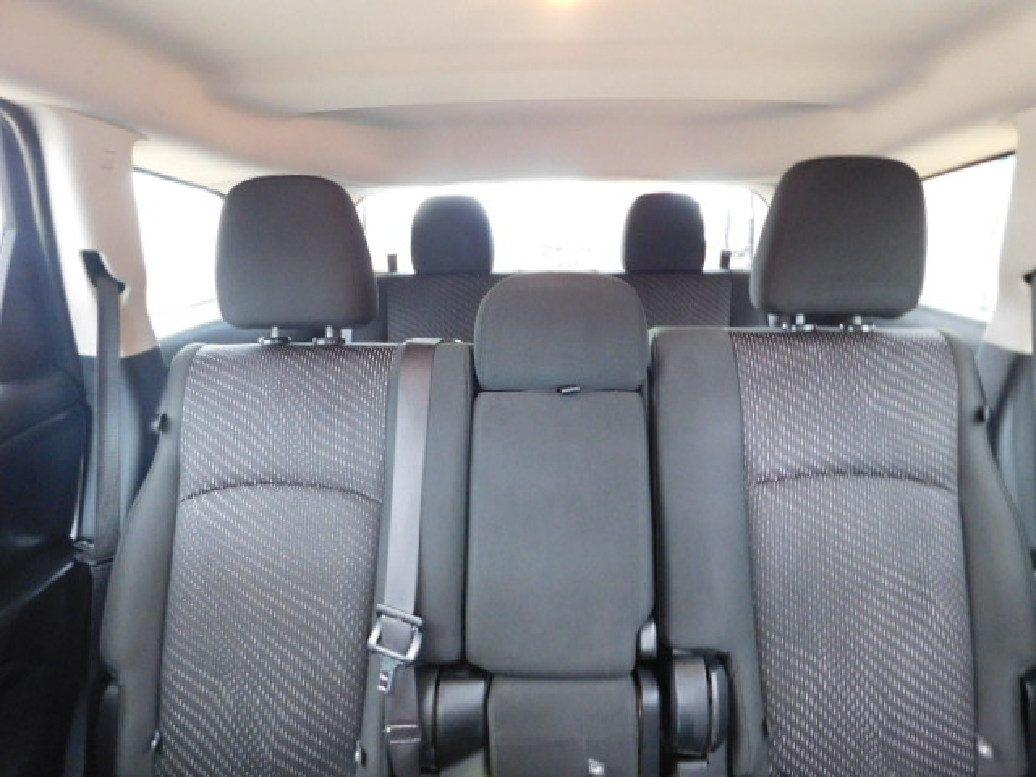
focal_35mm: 23
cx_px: 518
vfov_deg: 58.9
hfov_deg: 73.9
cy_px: 388
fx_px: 688
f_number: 3
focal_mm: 4
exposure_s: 1/8
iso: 450
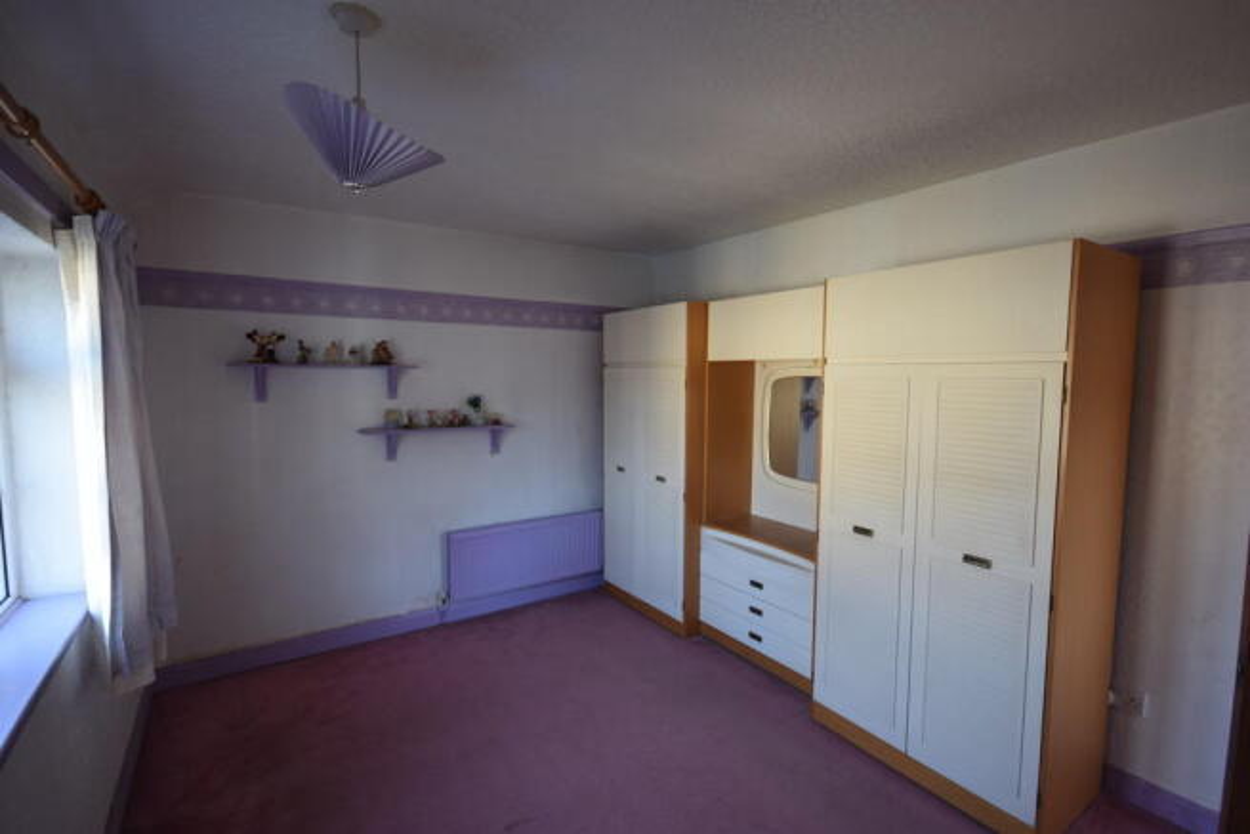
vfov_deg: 72.1
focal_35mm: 16
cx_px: 625
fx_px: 573
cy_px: 417
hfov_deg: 95.0
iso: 400
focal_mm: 11
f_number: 4.5
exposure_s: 1/80
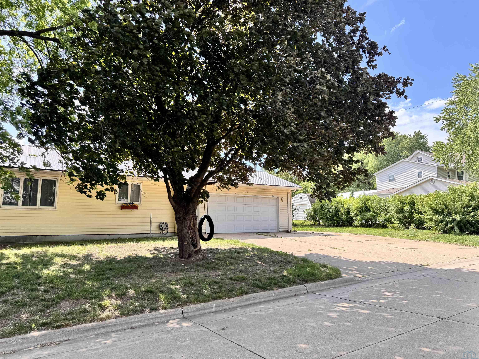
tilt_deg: +8.0
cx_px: 240
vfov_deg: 56.8
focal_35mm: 24
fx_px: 332
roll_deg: -1.3
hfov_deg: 71.6
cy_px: 180
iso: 80
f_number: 1.78
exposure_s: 1/1026
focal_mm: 6.76
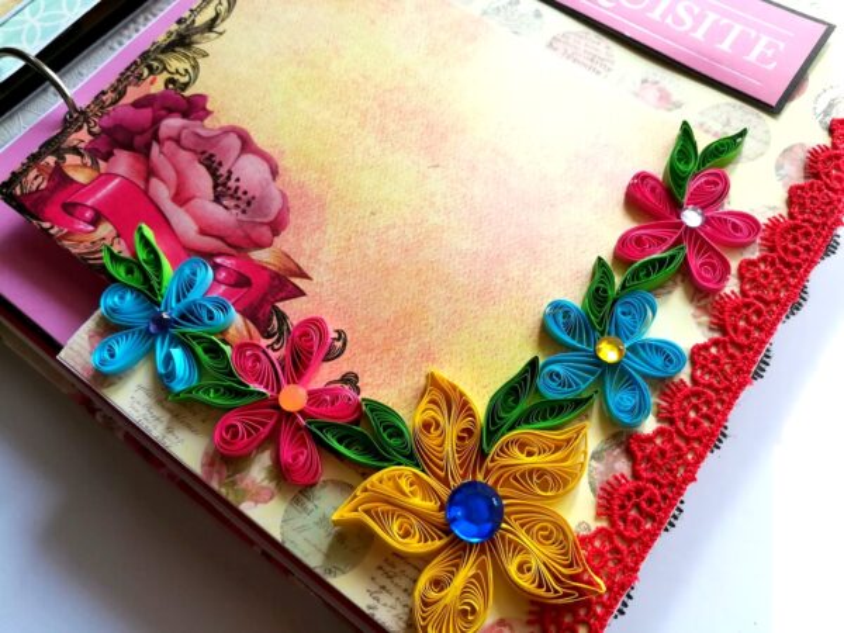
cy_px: 316
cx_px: 422
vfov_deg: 53.1
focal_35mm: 26
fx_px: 634
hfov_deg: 67.3
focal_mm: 3.83
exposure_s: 1/140
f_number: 2.2
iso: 50
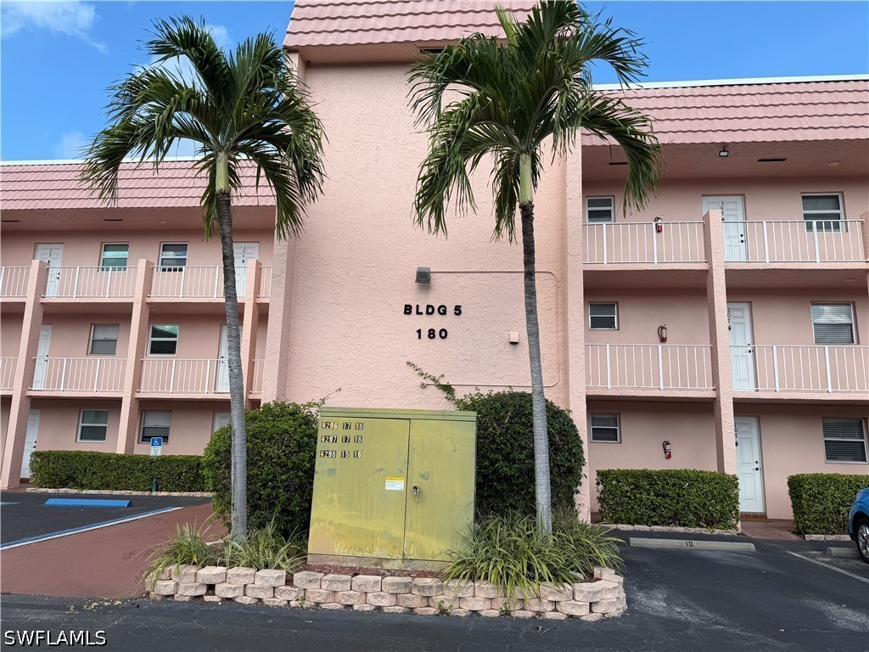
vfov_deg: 56.8
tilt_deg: +10.7
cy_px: 326
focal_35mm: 24
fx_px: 602
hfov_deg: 71.6
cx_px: 434
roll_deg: -1.1
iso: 80
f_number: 1.78
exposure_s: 1/2445
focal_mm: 6.76
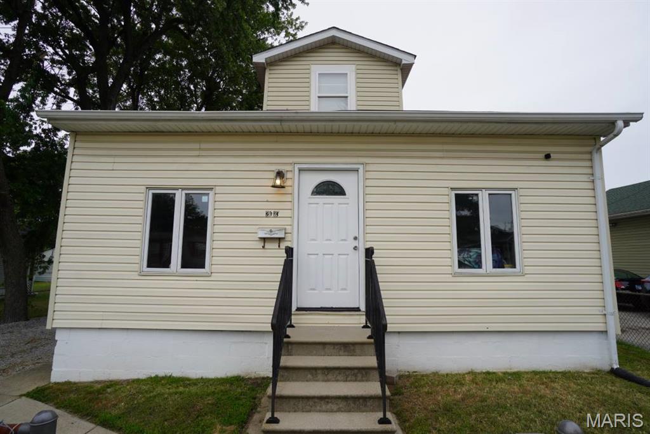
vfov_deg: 67.4
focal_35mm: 18
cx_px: 325
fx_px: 325
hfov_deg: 90.0
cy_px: 217
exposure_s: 1/125
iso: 100
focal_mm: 12
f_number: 9
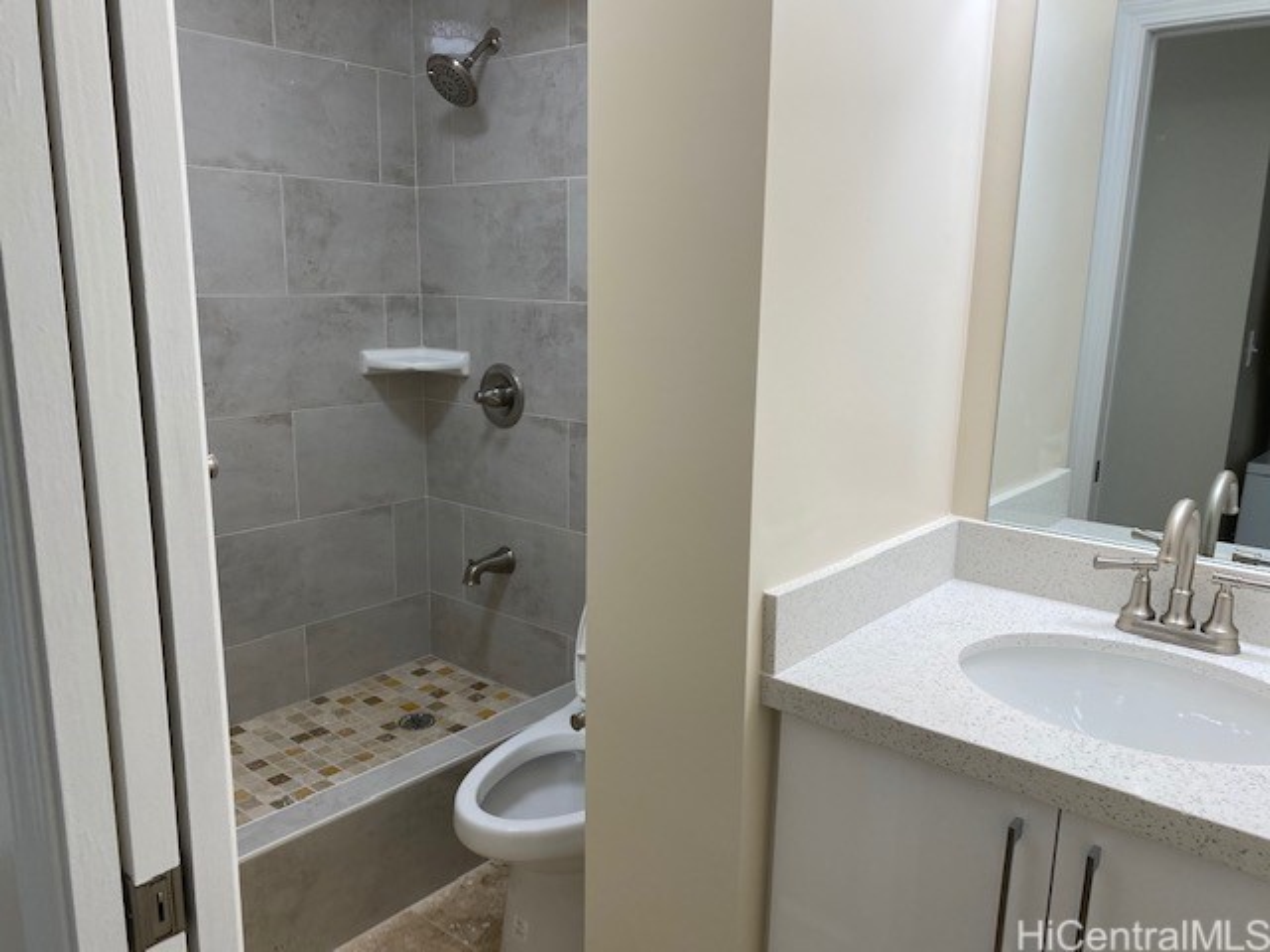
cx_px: 635
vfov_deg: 53.1
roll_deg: +0.1
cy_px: 476
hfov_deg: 67.3
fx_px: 954
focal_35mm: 26
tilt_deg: -11.1
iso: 64
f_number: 1.8
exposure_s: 1/120
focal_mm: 4.25
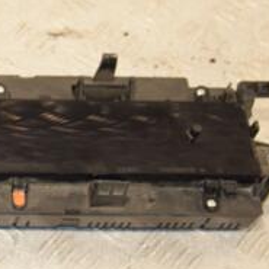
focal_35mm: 124
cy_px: 125
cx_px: -118
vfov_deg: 14.1
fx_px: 1090
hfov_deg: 13.4
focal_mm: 30
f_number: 6.3
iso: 800
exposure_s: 1/200
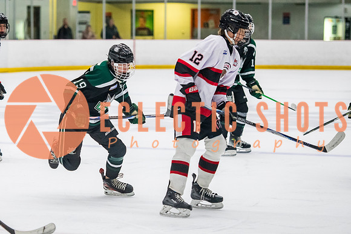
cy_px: 123
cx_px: 92
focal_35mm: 183
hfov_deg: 11.2
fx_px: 1785
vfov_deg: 7.5
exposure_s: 1/640
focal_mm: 116
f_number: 3.2
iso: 3200
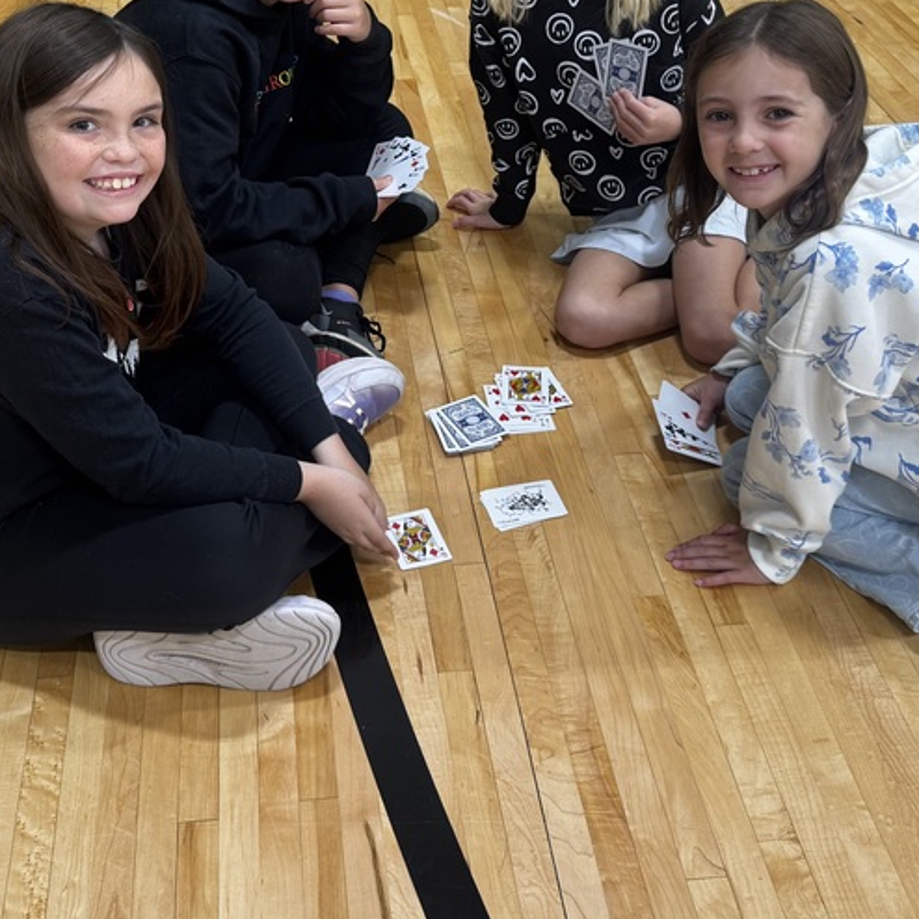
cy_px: 246
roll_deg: +1.3
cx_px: 363
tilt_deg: -32.2
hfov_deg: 38.2
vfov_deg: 37.5
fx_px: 1322
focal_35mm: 44
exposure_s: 1/60
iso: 125
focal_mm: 6.76
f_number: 1.78
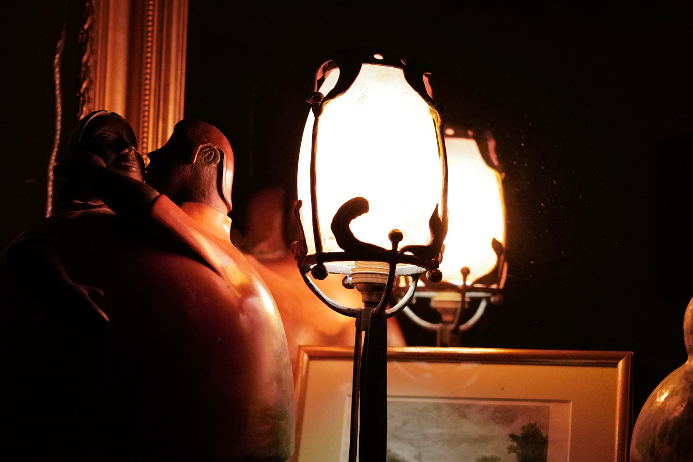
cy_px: 326
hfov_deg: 32.0
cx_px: 493
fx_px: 1193
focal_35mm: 62
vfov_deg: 21.8
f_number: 2.8
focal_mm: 35
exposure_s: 1/160
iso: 6400
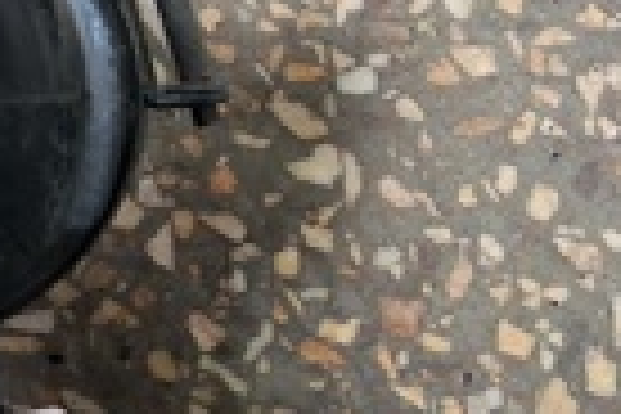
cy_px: 403
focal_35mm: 125
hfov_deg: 13.7
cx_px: -662
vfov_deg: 10.9
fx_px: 2156
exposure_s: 1/50
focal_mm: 3.98
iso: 200
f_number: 1.8
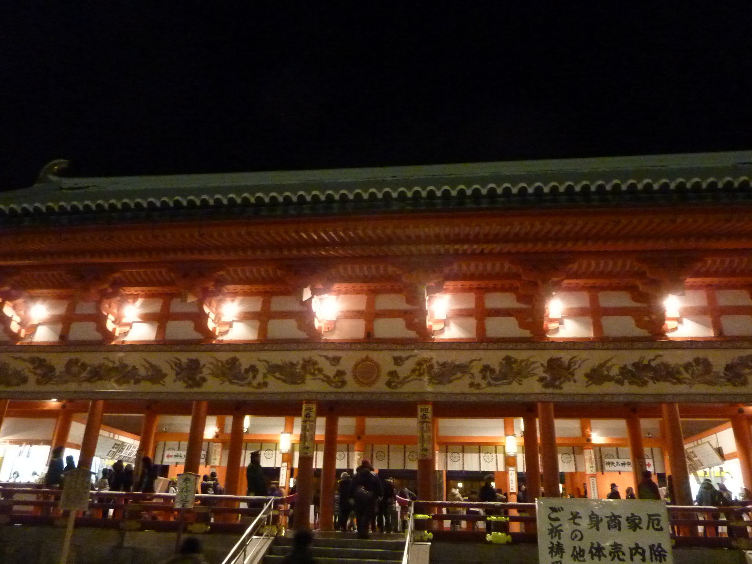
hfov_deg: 69.4
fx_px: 543
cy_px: 282
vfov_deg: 54.9
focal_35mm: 25
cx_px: 376
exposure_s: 1/8
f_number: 3.3
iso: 800
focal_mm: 4.1
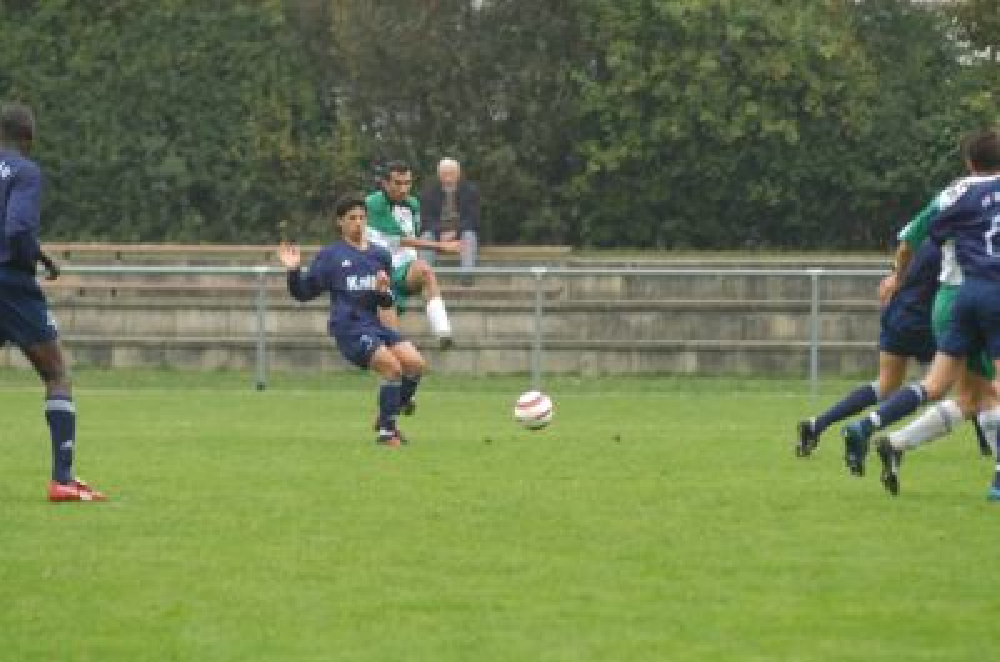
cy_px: 331
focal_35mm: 300
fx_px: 8317
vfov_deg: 4.6
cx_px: 500
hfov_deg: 6.9
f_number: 4.5
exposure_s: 1/320
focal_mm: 200
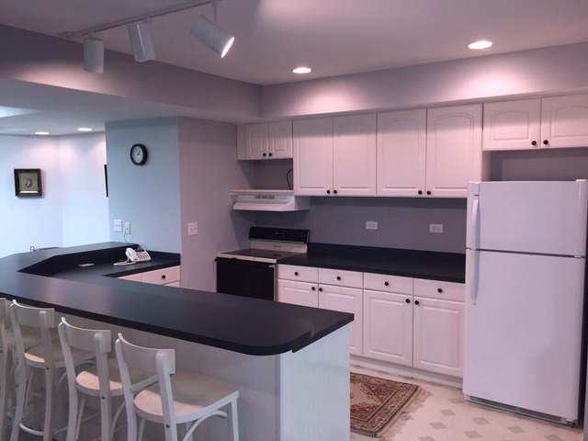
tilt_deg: -5.0
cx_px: 294
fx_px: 493
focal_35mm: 29
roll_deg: +0.6
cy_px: 220
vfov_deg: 48.2
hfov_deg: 61.7
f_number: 2.2
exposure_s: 1/30
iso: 50
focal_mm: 4.15
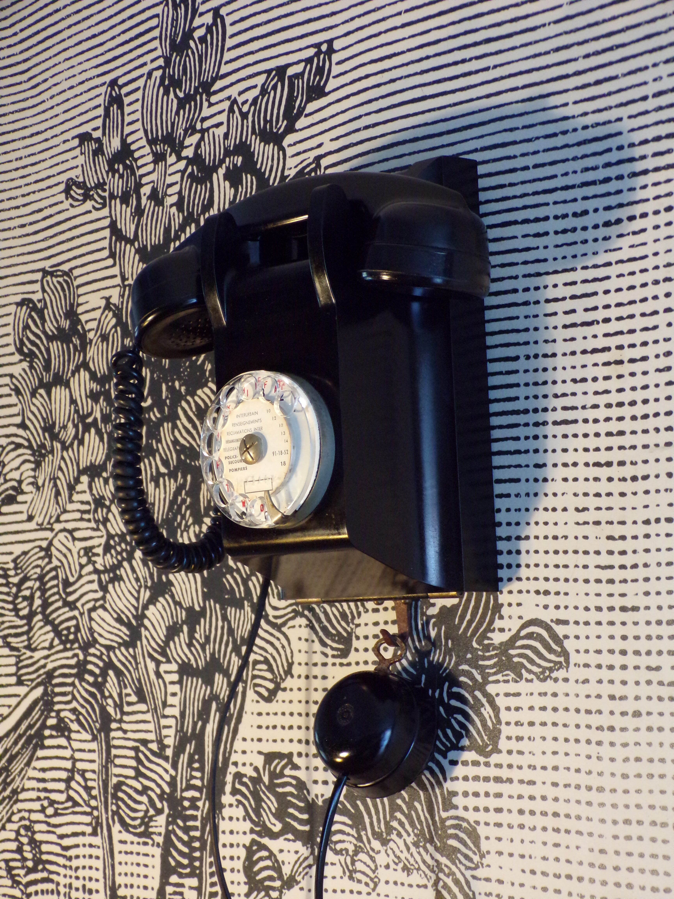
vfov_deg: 29.8
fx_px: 1687
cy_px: 450
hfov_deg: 22.6
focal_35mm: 65
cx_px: 337
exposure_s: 1/18
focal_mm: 11.6
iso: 400
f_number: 3.8
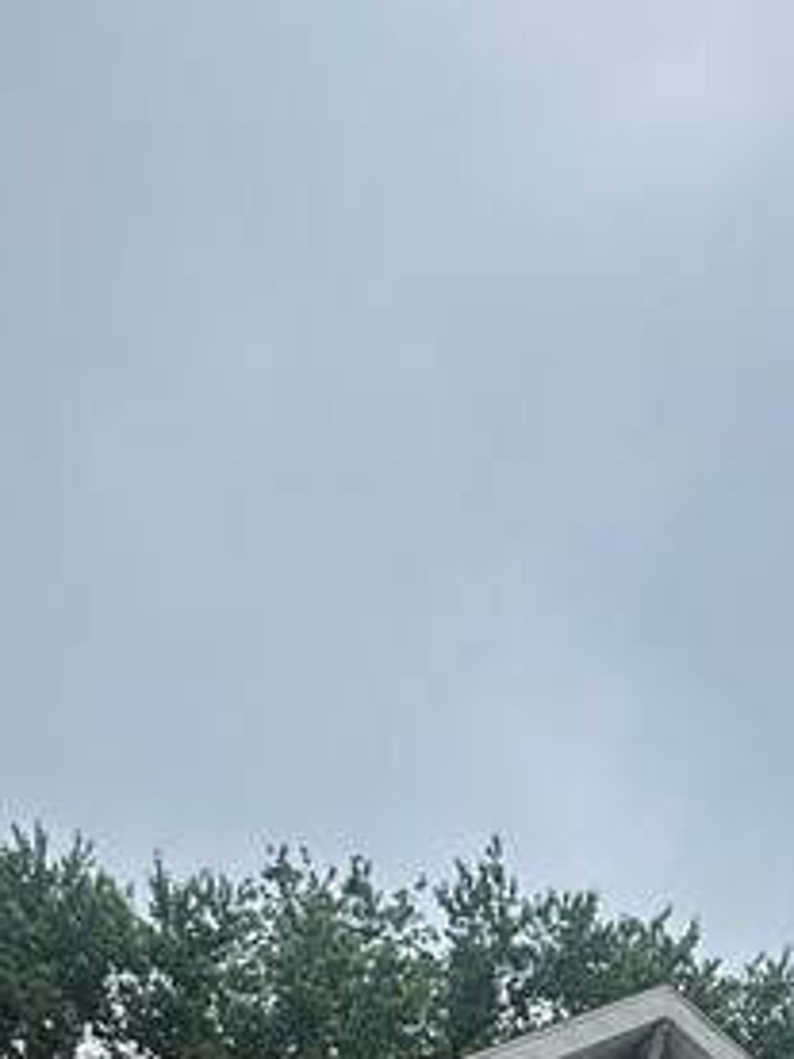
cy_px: 1719
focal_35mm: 52
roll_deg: +0.5
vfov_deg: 24.7
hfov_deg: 27.1
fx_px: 1590
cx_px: 706
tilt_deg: +7.8
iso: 40
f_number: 2.2
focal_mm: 2.22
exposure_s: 1/1319
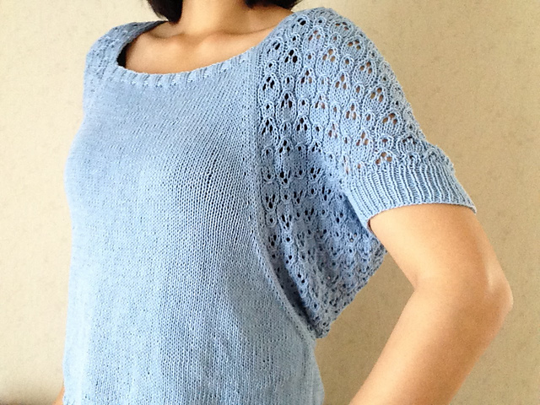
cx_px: 270
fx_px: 546
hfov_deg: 52.6
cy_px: 202
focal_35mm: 35
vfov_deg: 40.7
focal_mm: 2.18
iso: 200
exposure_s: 1/17
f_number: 2.4
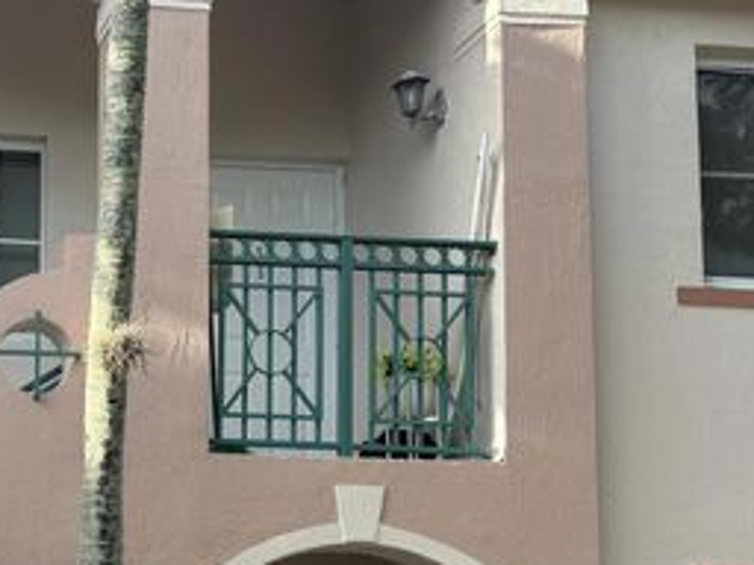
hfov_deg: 26.1
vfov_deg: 21.8
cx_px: -183
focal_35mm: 65
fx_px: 1416
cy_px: 556
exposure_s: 1/697
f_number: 1.6
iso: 50
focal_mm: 5.96
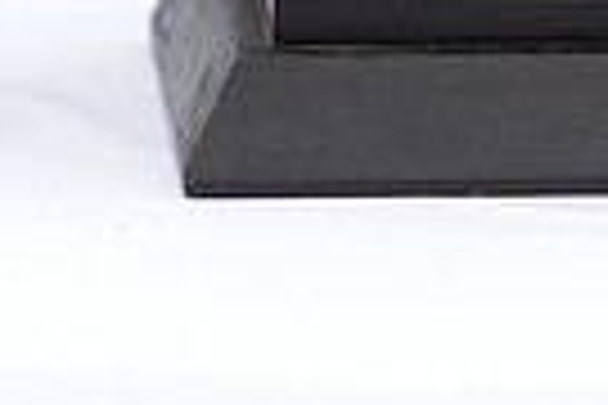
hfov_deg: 2.2
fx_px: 15993
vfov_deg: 1.4
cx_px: 509
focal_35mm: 947
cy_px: -461
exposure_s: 1/800
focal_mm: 220
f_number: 4
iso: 800
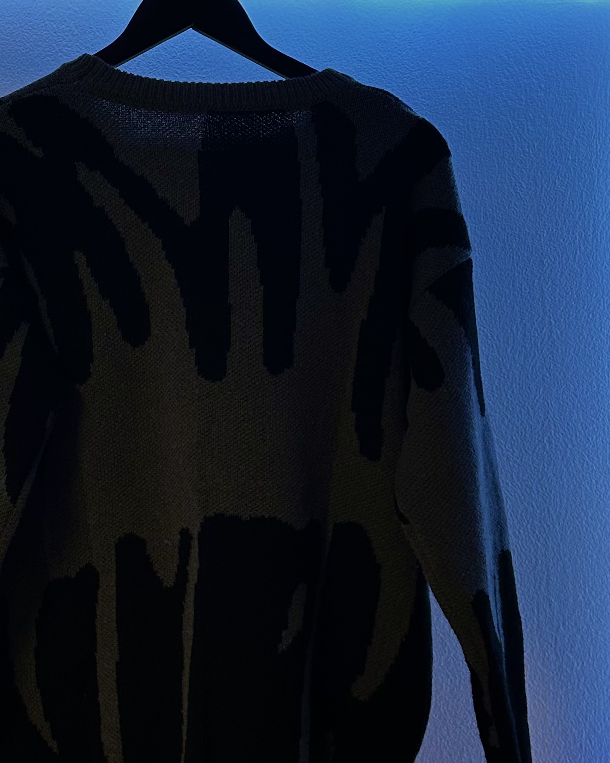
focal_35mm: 53
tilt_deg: +3.2
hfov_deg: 28.4
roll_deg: -0.6
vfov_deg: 35.3
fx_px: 1196
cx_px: 192
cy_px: 329
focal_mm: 6.86
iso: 200
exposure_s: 1/50
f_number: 1.78
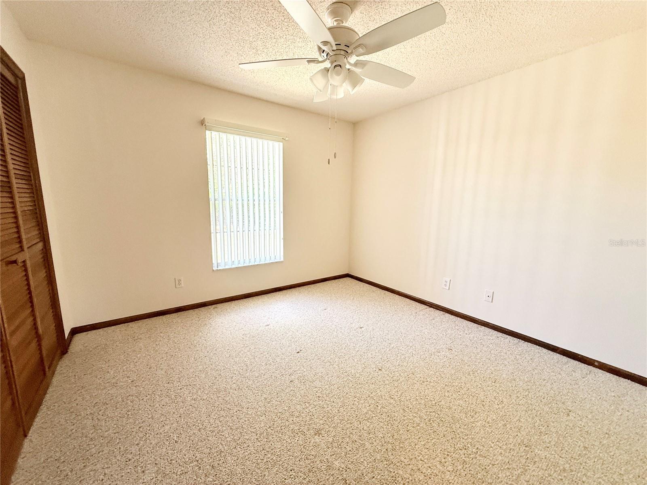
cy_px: 242
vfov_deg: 85.7
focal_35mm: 14
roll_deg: -0.7
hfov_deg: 102.1
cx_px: 324
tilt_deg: -7.6
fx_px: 262
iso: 160
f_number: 2.2
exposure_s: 1/99
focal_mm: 2.22
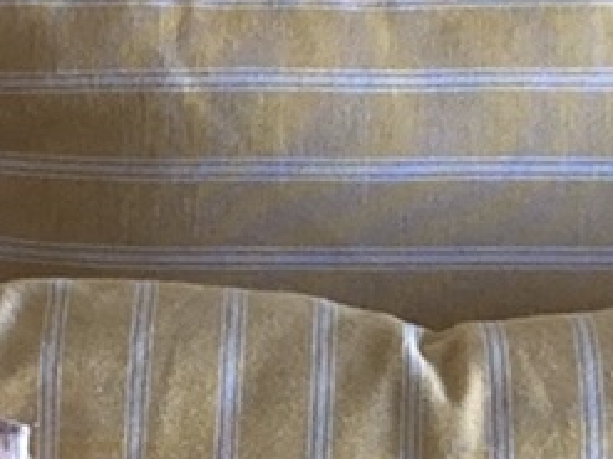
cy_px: 1077
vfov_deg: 6.1
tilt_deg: -49.9
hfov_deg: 8.4
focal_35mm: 232
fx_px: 4106
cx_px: -159
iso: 80
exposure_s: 1/81
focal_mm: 3.99
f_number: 1.8
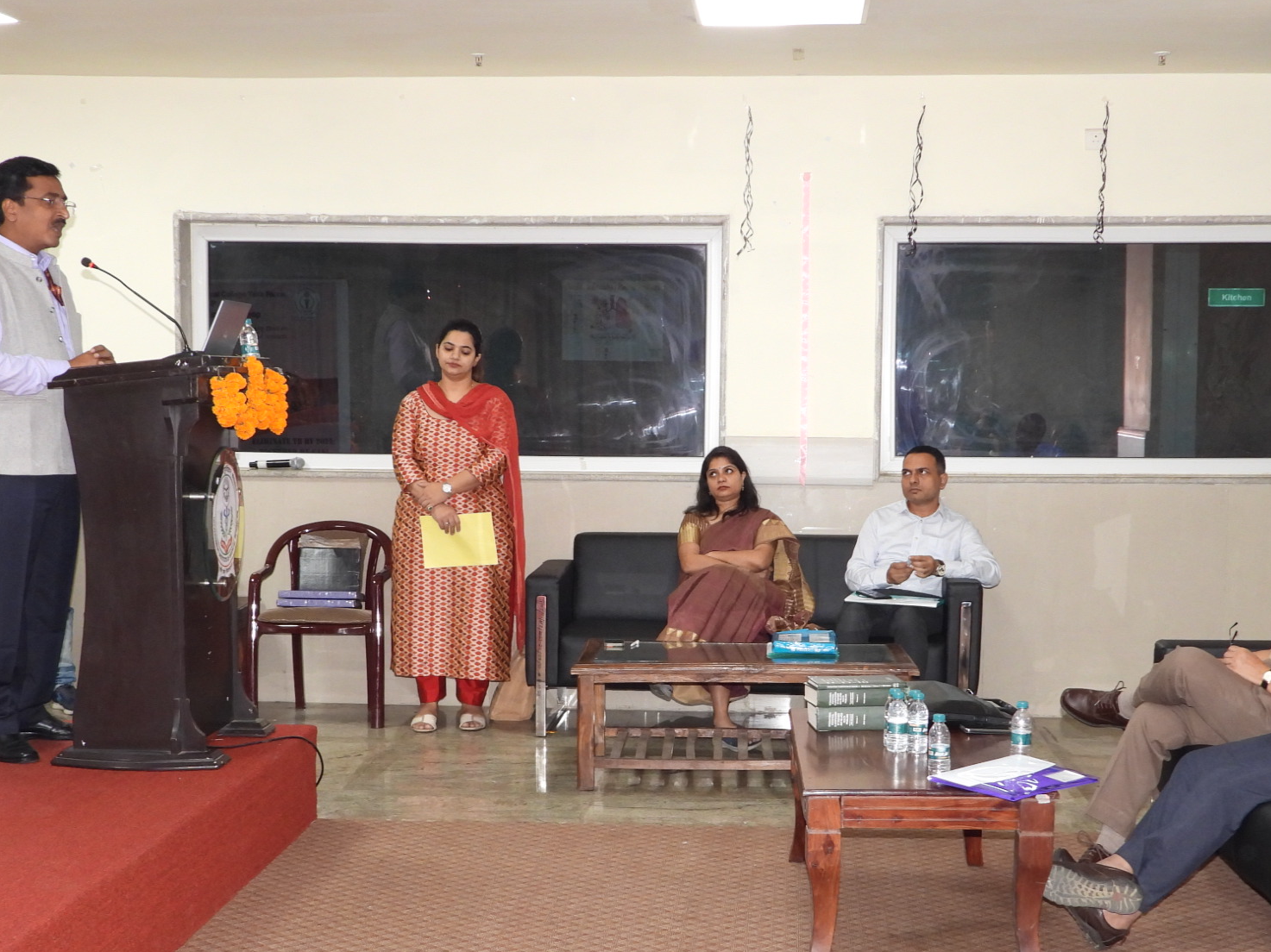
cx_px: 675
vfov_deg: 26.9
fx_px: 1982
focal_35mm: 54
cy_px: 629
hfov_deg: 35.5
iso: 250
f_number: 3.2
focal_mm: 6.3
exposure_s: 1/30
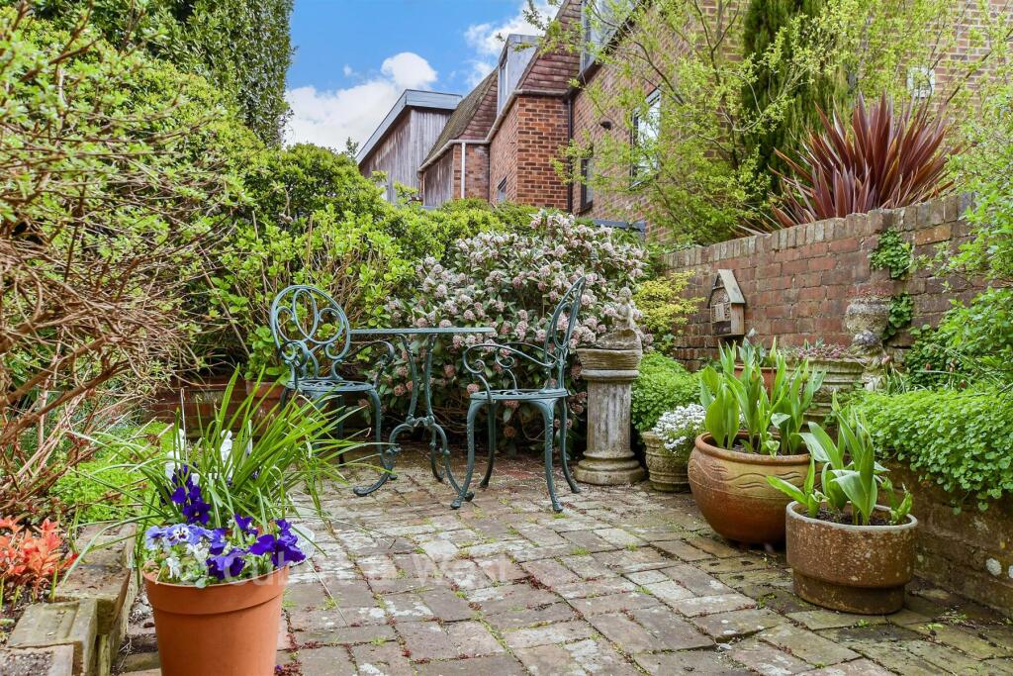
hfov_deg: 61.9
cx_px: 506
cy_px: 338
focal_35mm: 30
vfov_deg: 43.6
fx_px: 844
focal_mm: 20
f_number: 8
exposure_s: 1/125
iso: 200
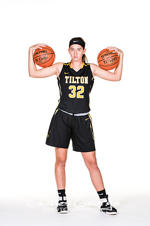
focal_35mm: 138
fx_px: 862
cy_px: 113
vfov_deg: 14.9
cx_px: 75
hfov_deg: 9.9
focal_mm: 92
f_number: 6.3
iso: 200
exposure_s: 1/160
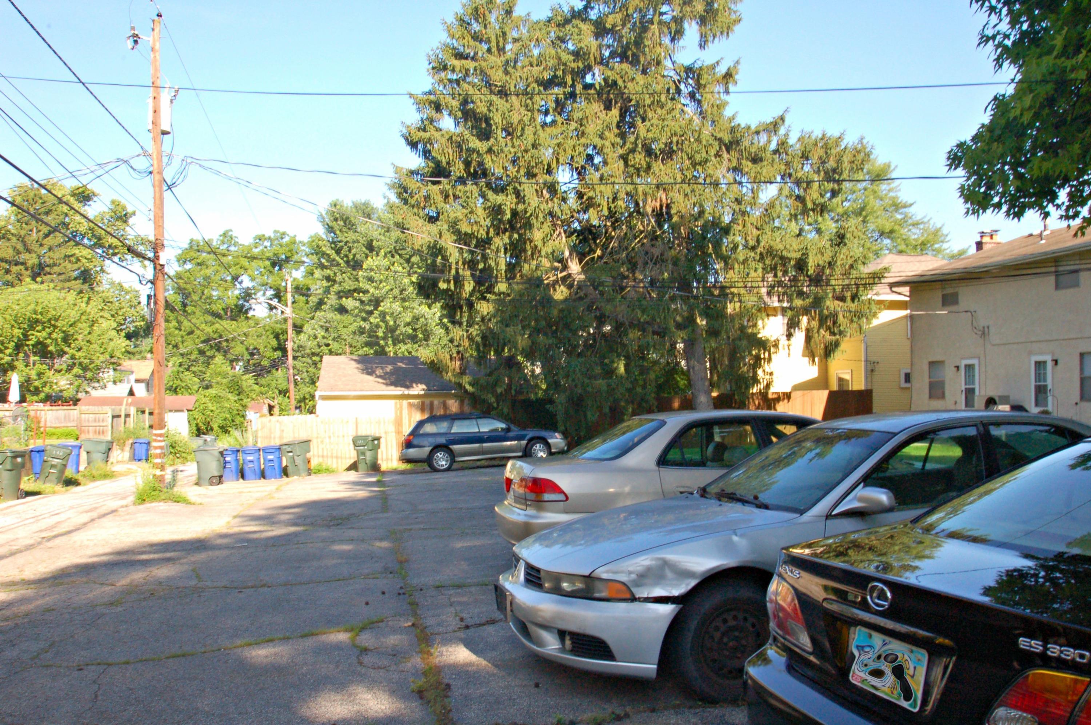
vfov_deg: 43.5
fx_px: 908
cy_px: 362
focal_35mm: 30
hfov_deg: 62.0
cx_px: 546
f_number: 20
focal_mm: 20
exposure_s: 1/80
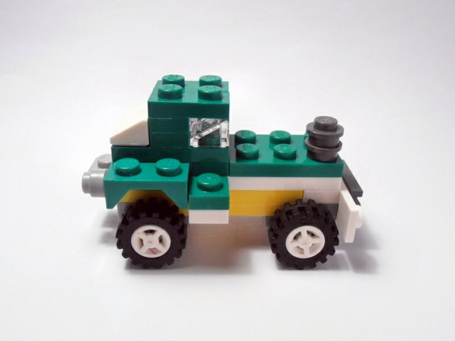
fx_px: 486
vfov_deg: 38.7
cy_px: 170
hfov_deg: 50.1
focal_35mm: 37
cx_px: 228
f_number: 3.9
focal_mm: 6.61
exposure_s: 1/60
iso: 80
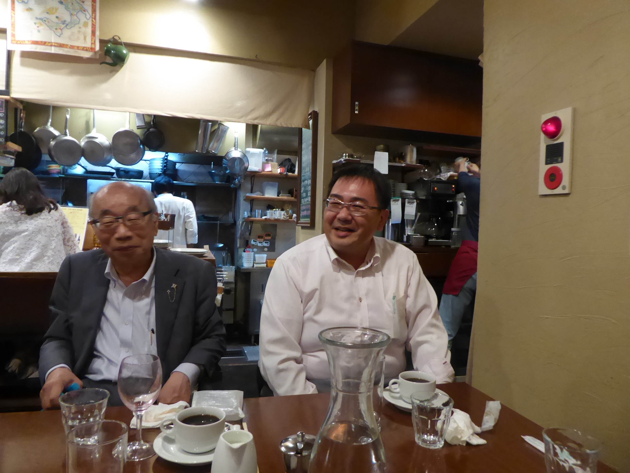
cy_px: 236
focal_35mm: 25
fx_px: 455
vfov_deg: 54.9
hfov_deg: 69.4
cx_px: 315
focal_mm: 4.3
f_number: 3.3
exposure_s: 1/15
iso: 800
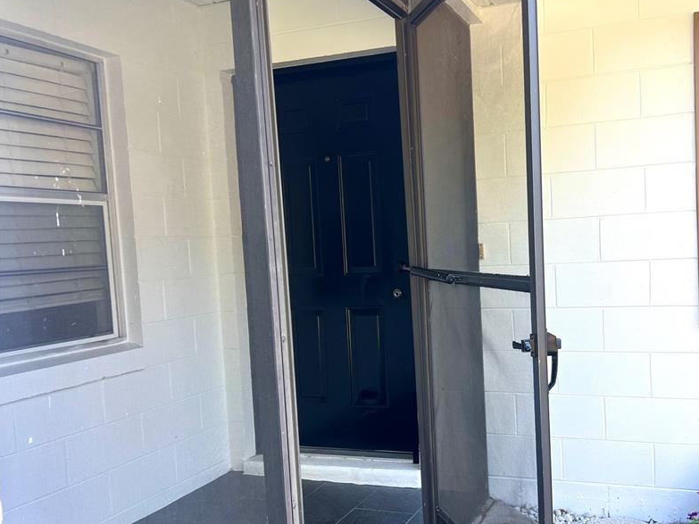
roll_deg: +2.8
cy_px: 292
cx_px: 455
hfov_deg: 53.1
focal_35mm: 34
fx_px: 686
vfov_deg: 41.7
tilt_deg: -3.7
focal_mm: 5.7
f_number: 1.5
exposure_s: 1/130
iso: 32
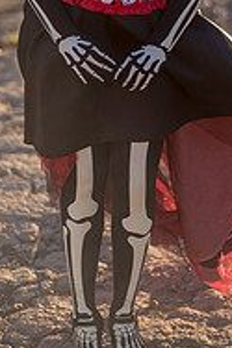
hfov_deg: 11.4
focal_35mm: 120
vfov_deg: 16.8
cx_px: 119
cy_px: 30
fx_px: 1162
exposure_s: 1/4000
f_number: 1.8
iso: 100
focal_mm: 50
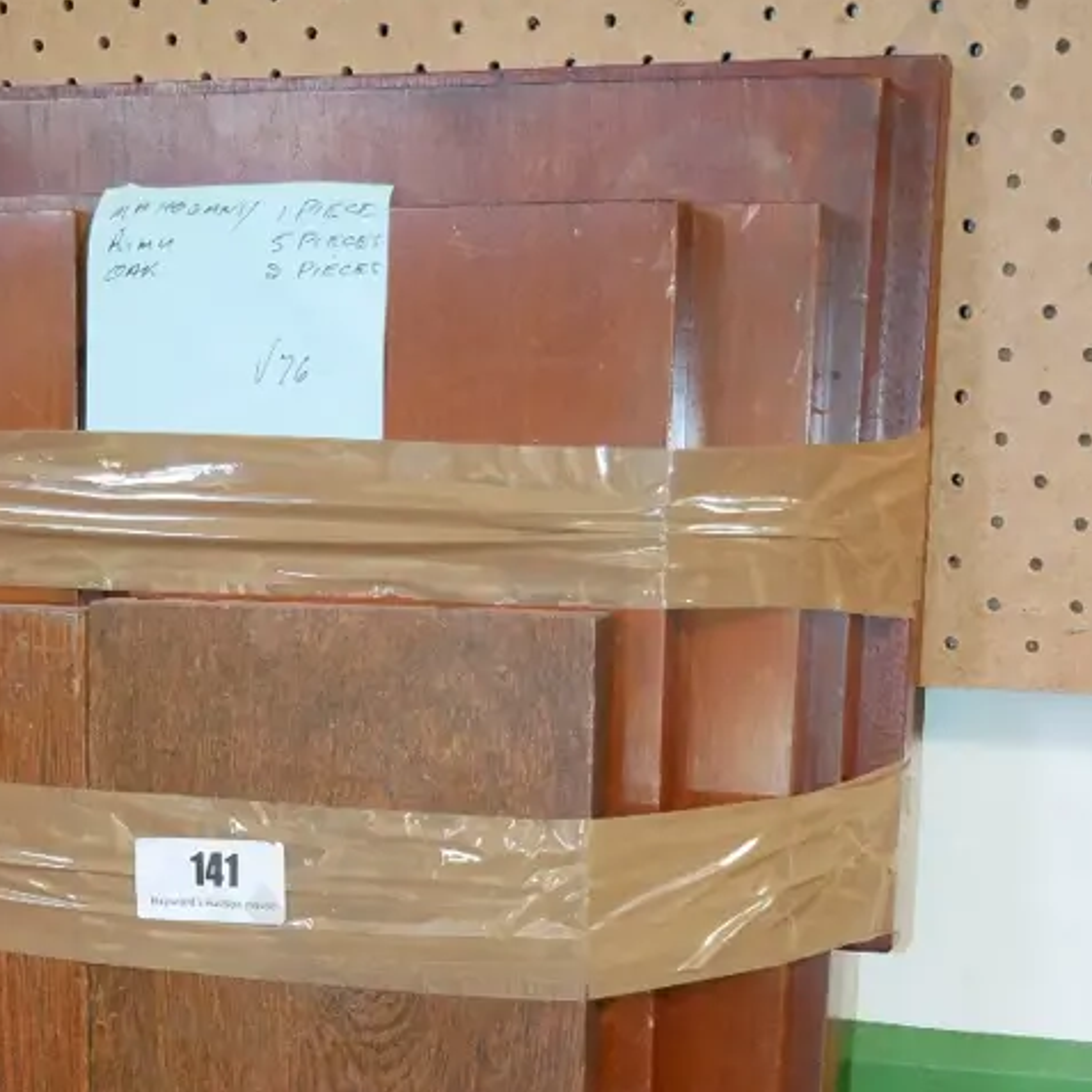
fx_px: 2712
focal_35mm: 76
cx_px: 285
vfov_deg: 22.3
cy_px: 948
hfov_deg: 22.6
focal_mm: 20
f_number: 4.1
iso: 3200
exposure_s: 1/100
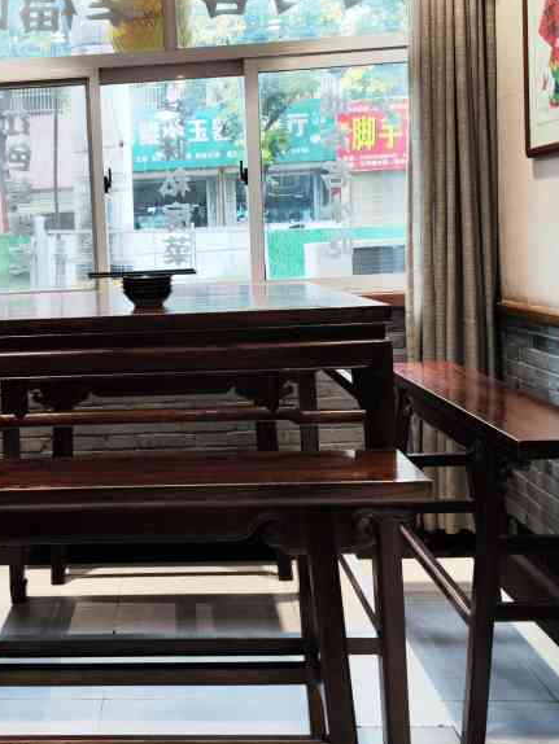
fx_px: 839
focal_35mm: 39
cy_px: 268
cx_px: 110
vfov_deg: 47.3
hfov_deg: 35.6
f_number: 1.9
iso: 81
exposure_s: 1/100
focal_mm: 6.92
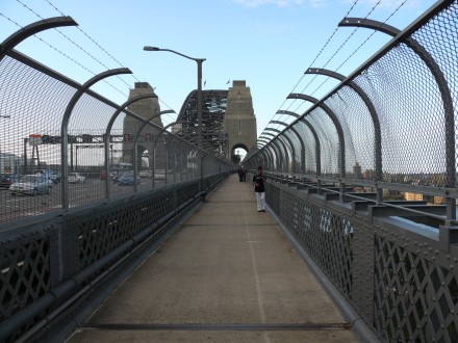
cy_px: 172
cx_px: 229
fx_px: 463
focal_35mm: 35
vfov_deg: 40.7
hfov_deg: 52.6
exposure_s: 1/200
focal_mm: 7.4
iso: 100
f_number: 4
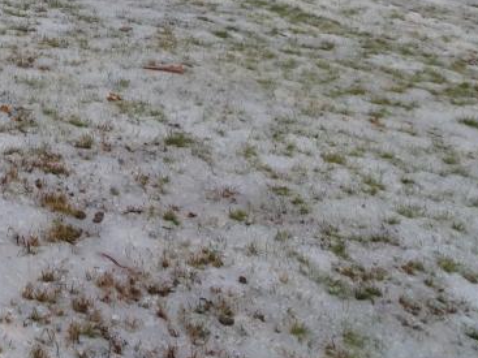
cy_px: -129
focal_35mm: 67
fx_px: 925
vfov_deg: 19.8
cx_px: -129
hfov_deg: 25.3
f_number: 3.5
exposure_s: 1/80
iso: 80
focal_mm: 4.1
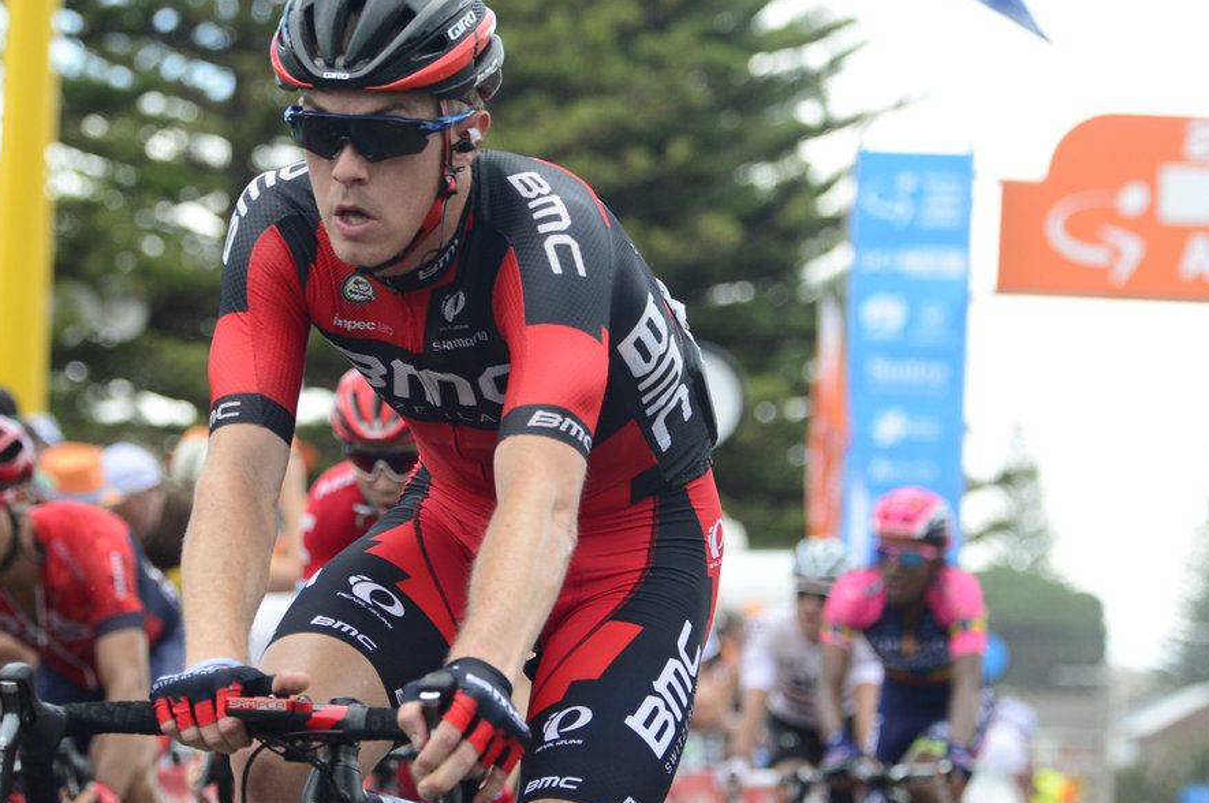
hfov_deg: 9.5
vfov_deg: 6.3
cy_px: 402
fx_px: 7279
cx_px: 493
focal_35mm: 217
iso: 1250
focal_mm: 160
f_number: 6.3
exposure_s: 1/1000
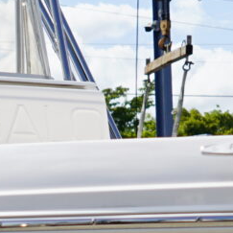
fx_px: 1637
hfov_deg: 8.1
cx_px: 24
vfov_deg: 8.1
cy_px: 172
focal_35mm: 215
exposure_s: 1/800
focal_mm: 24
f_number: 5
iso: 100
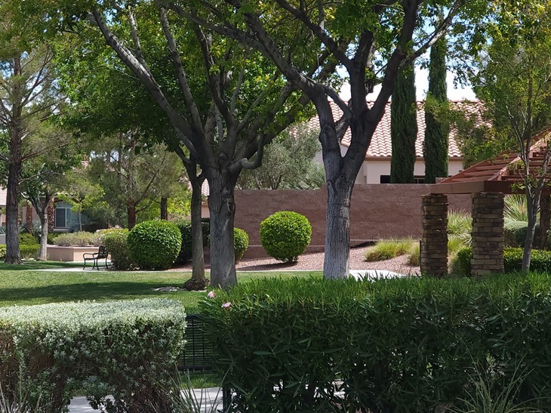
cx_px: 183
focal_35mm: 101
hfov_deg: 19.4
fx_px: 1607
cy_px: 155
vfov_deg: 14.6
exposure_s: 1/592
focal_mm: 9
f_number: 2.4
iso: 50
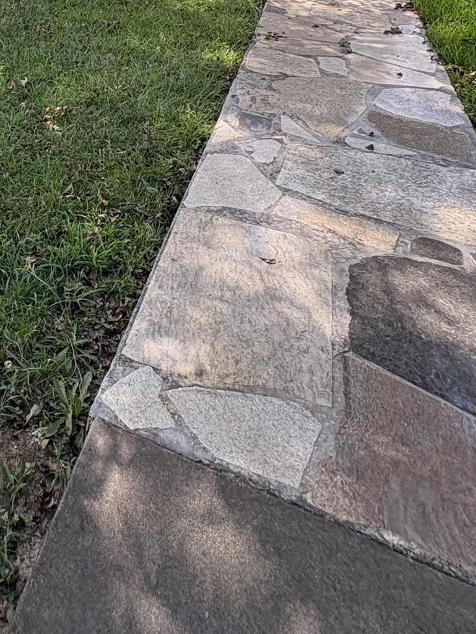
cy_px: -56
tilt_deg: -9.7
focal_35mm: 33
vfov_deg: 43.5
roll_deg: +1.0
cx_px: 14
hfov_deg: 38.7
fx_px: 605
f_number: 2.2
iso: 64
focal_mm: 2.22
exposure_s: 1/338
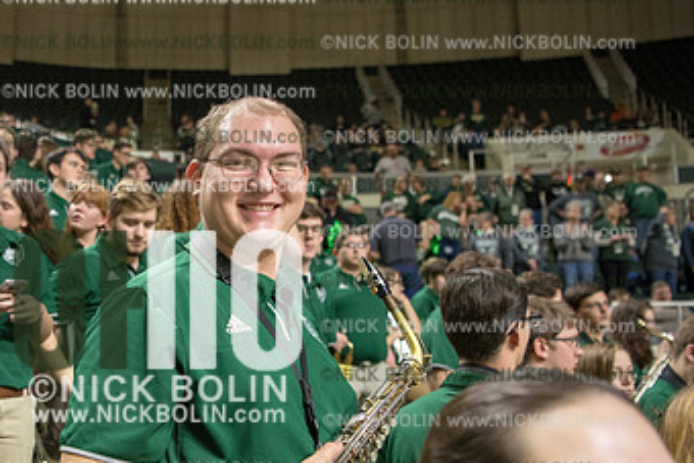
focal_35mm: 41
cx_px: 157
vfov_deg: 32.2
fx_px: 791
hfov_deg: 45.4
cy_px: 327
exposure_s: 1/400
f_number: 2.8
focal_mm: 24
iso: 2500
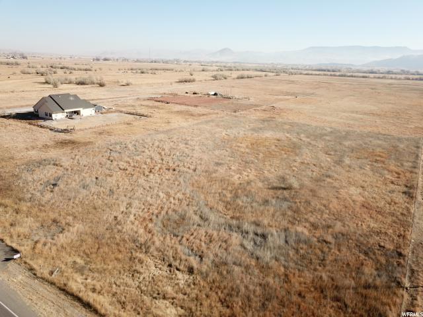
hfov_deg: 67.3
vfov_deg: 53.1
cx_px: 212
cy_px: 158
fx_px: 318
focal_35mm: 26
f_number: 2.2
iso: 100
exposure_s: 1/972
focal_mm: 4.73
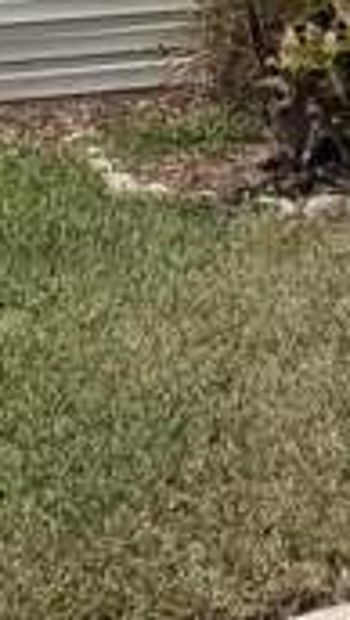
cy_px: -371
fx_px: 2668
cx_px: 736
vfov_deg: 12.5
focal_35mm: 162
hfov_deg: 7.2
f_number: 1.78
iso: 80
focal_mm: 6.76
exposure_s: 1/10309
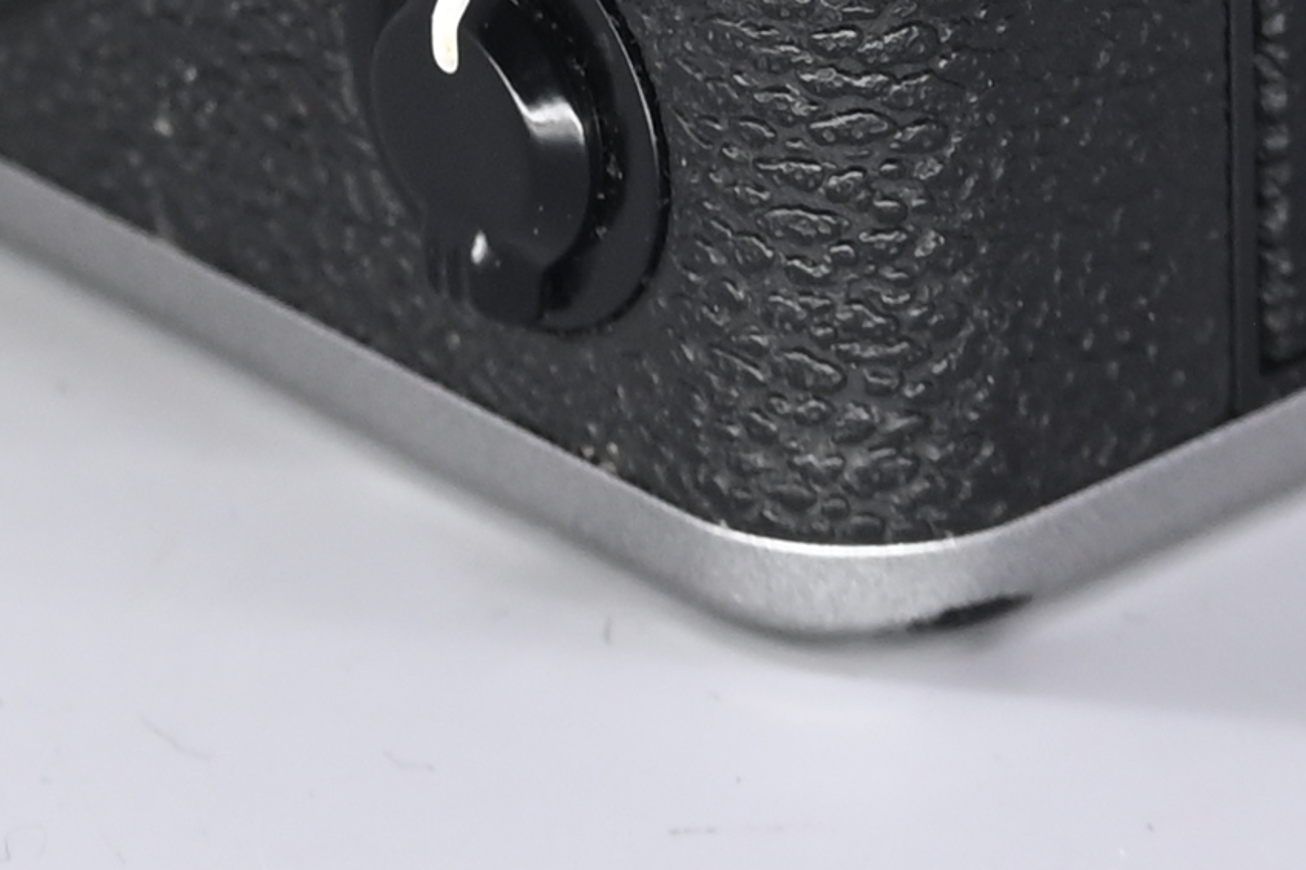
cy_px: -1106
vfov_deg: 2.3
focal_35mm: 586
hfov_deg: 3.5
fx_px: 21257
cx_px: 208
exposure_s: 1/200
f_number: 9
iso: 500
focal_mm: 84
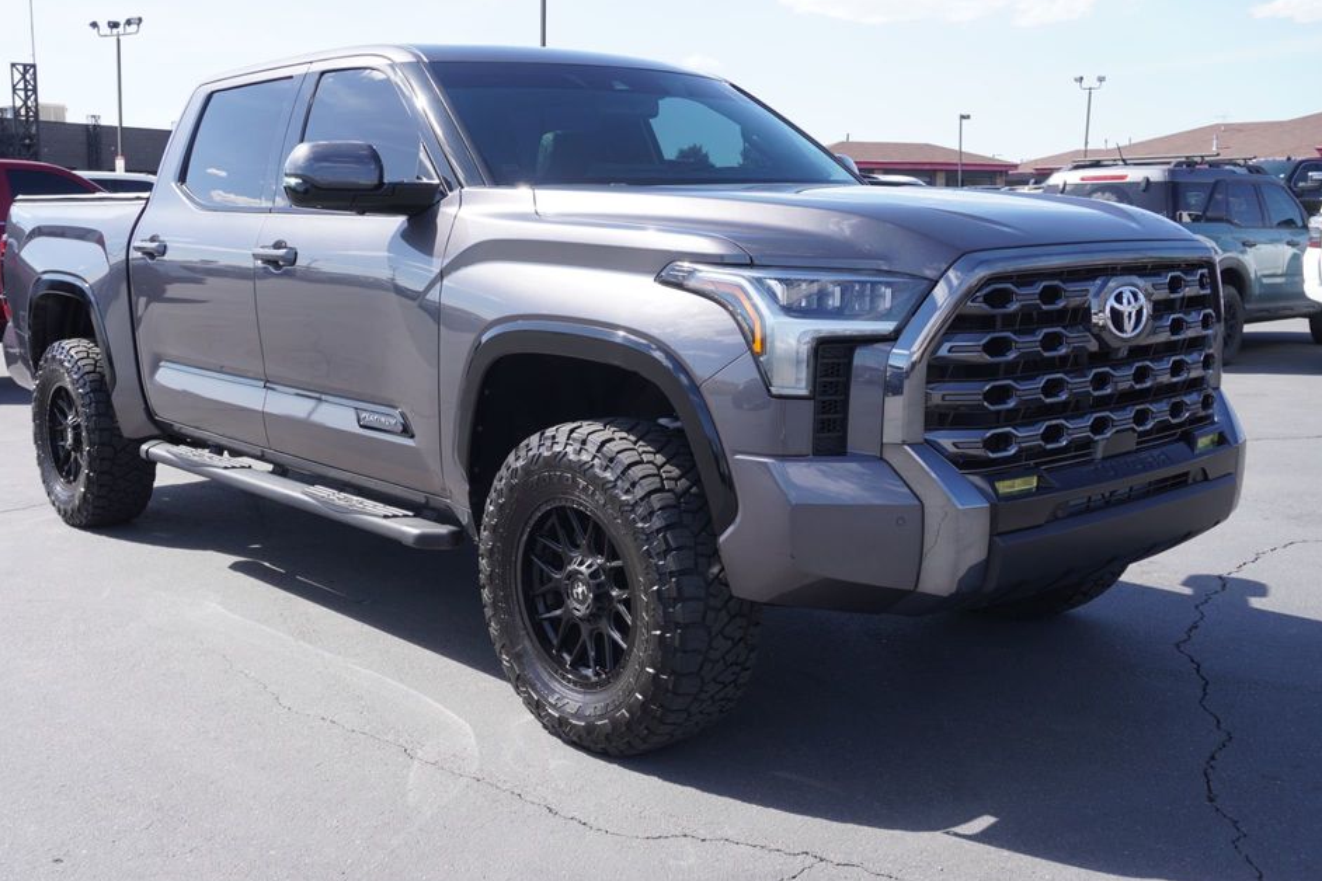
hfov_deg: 51.2
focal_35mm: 38
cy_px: 408
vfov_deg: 35.4
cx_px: 606
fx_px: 1379
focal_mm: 23
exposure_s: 1/160
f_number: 6.3
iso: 100
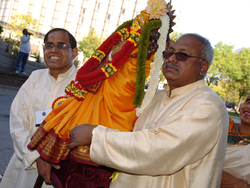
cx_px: 113
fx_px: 289
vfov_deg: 36.0
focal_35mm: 40
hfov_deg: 46.7
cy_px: 93
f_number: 4
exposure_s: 1/250
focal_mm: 24
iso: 200
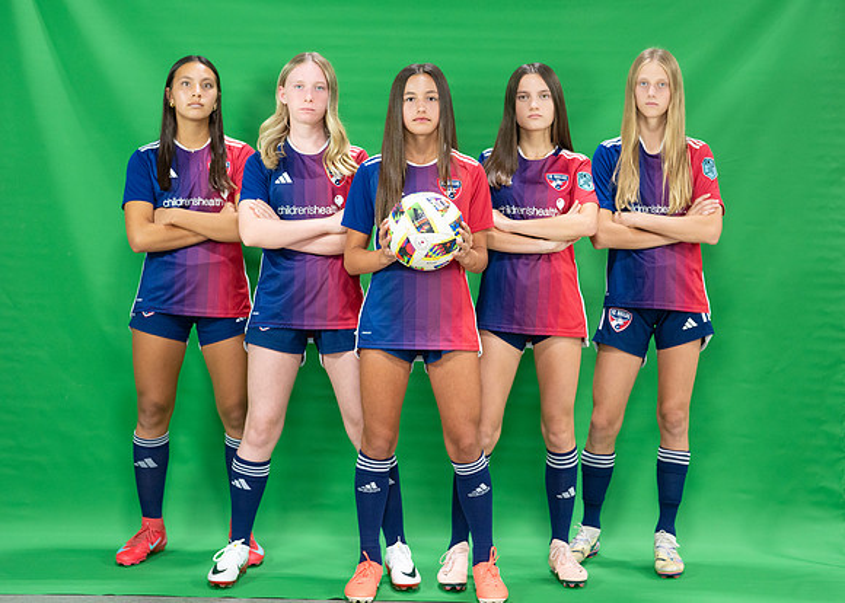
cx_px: 423
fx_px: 1429
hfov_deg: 32.9
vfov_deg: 23.8
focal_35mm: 60
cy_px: 264
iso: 1250
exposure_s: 1/500
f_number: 2.2
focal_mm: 50
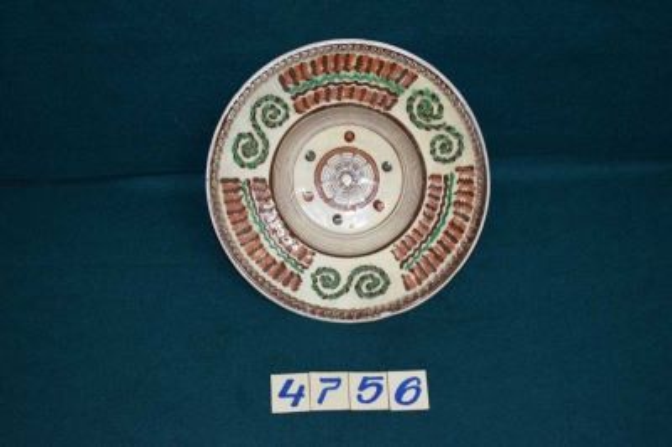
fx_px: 1343
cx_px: 336
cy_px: 224
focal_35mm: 72
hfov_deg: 28.1
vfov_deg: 18.9
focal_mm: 48
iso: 1400
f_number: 5.3
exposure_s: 1/30
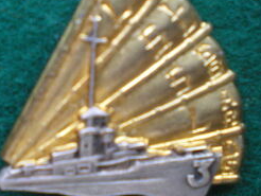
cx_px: 81
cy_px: 82
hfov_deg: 26.1
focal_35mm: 74
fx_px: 558
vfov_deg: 19.9
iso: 400
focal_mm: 6.3
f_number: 3.1
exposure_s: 1/40
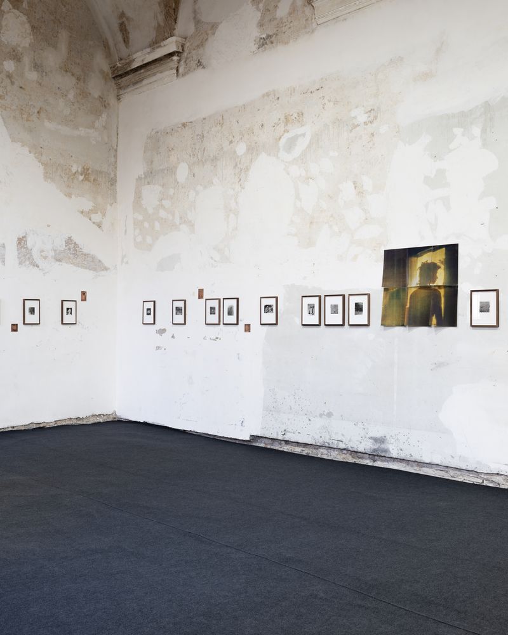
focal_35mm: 36
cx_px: 199
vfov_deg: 49.8
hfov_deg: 40.5
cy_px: 318
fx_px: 685
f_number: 7.1
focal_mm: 35
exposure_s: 1/5
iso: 100
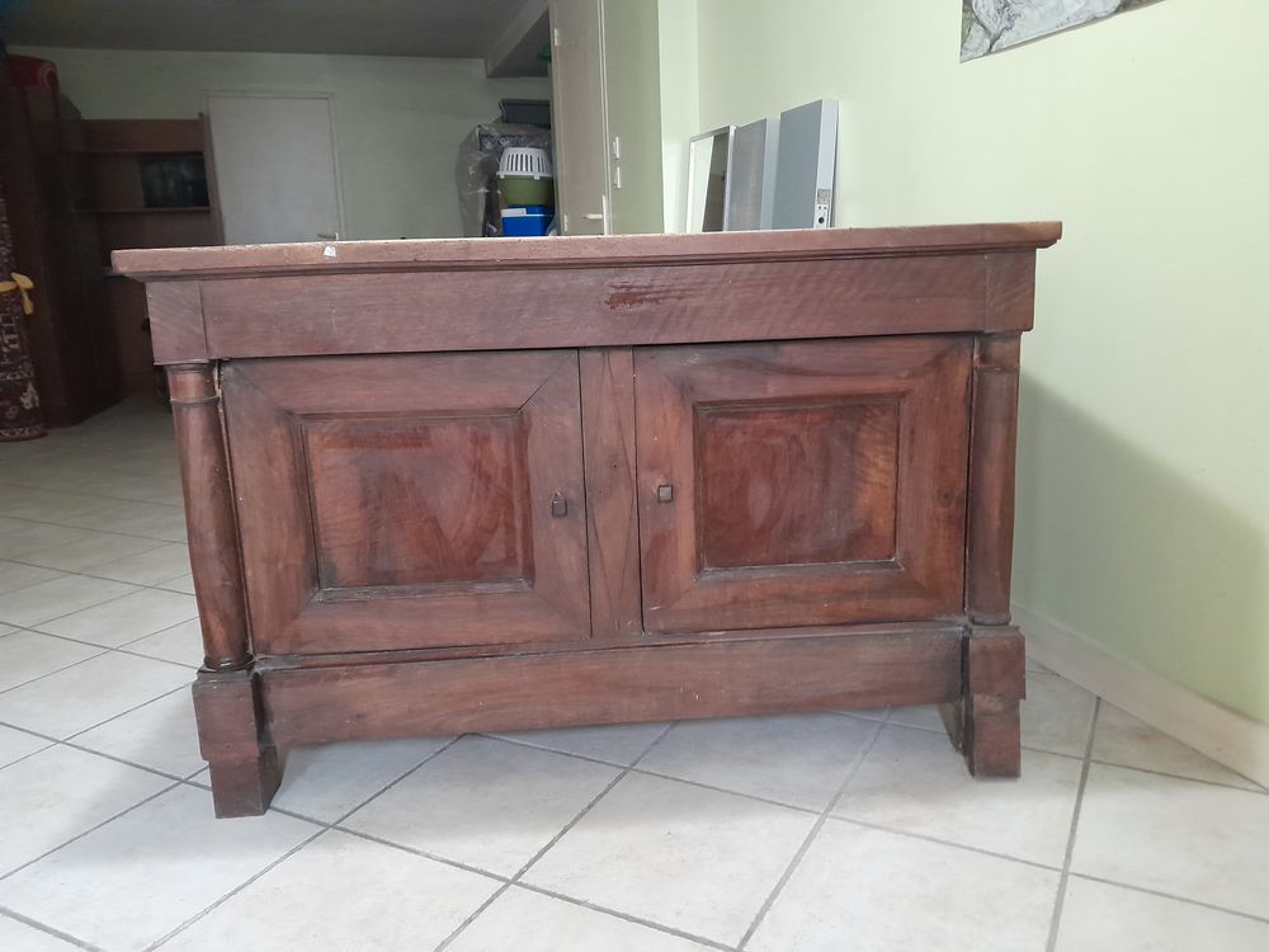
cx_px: 634
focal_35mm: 27
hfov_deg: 65.3
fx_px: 990
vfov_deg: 51.4
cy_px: 476
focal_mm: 4
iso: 800
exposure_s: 1/25
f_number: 1.8
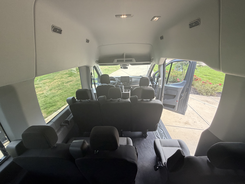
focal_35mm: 14
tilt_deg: -20.9
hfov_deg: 102.1
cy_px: 92
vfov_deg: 85.7
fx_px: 99
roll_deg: +0.8
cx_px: 122
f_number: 2.2
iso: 200
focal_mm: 2.22
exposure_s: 1/121
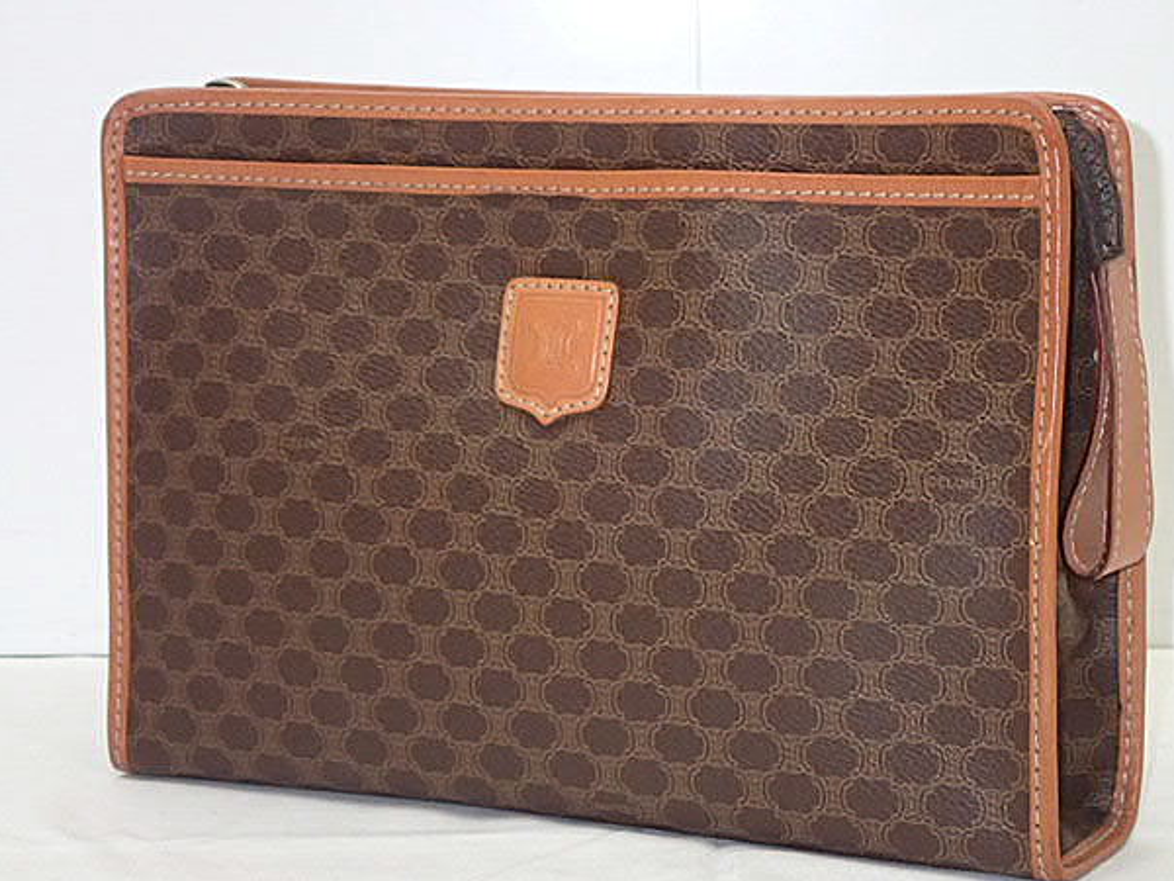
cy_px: 448
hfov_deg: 20.2
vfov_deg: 15.2
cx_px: 624
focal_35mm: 97
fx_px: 3290
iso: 800
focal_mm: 16.48
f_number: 4.7
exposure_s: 1/100
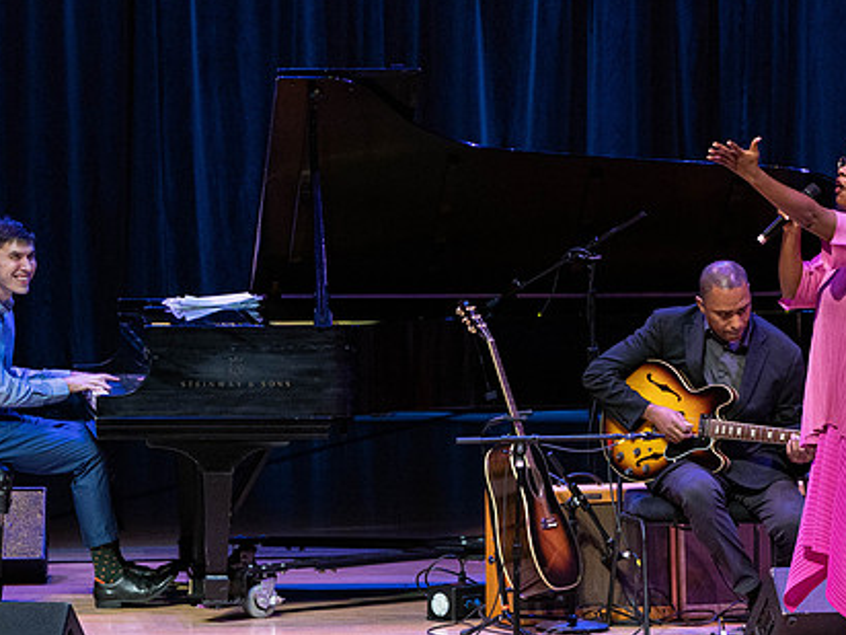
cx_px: 504
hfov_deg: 5.1
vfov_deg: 3.9
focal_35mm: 385
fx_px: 9409
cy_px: 370
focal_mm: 238
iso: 4000
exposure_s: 1/320
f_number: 8
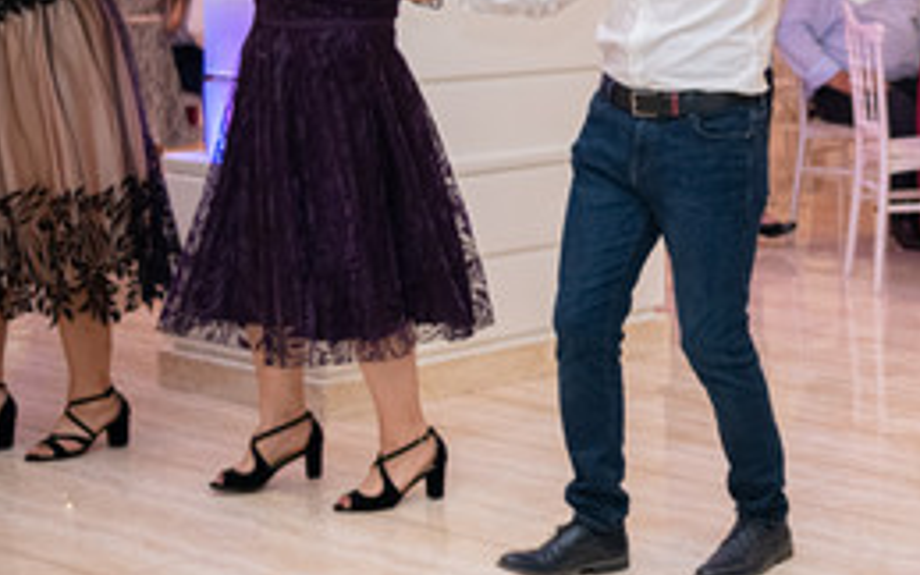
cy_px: 130
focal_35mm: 88
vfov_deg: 14.8
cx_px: 1076
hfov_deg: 21.9
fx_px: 2207
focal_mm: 23
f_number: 2
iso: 800
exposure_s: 1/125
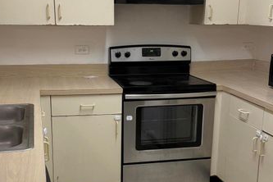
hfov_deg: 39.6
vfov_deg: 26.8
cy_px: 122
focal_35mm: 50
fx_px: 379
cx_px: 126
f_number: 1.78
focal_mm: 6.76
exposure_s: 1/60
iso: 160
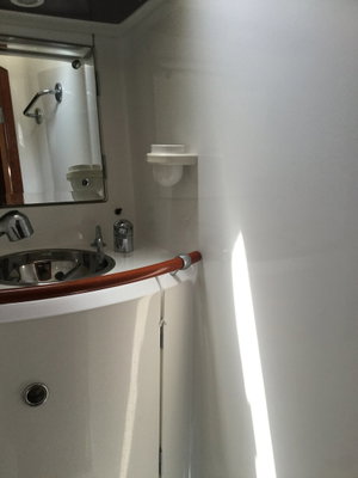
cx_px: 179
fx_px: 427
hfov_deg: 45.4
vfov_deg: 58.4
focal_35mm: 31
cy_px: 239
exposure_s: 1/33
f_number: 2.4
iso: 40
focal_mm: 3.3
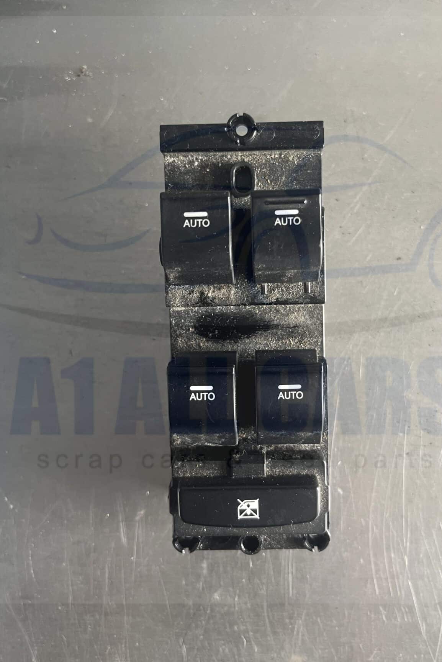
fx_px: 589
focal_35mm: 32
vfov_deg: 58.7
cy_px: 310
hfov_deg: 41.0
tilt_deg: -80.9
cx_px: 251
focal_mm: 5.1
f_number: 1.6
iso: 125
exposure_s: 1/69
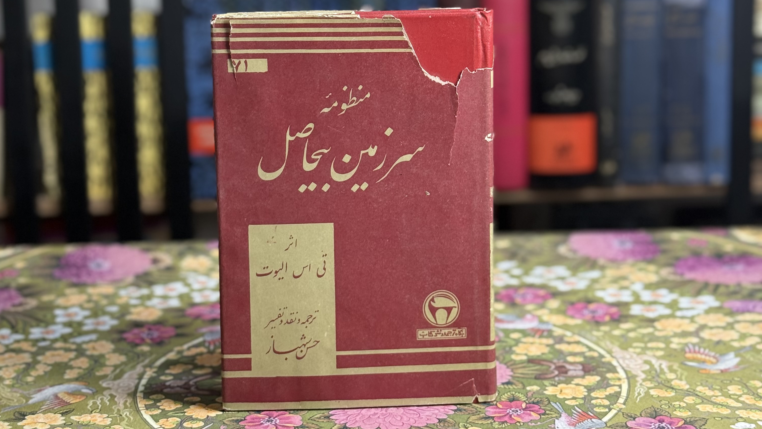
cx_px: 380
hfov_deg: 30.2
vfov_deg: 17.1
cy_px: 111
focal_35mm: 70
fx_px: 1414
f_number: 1.78
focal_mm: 6.76
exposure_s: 1/100
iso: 160
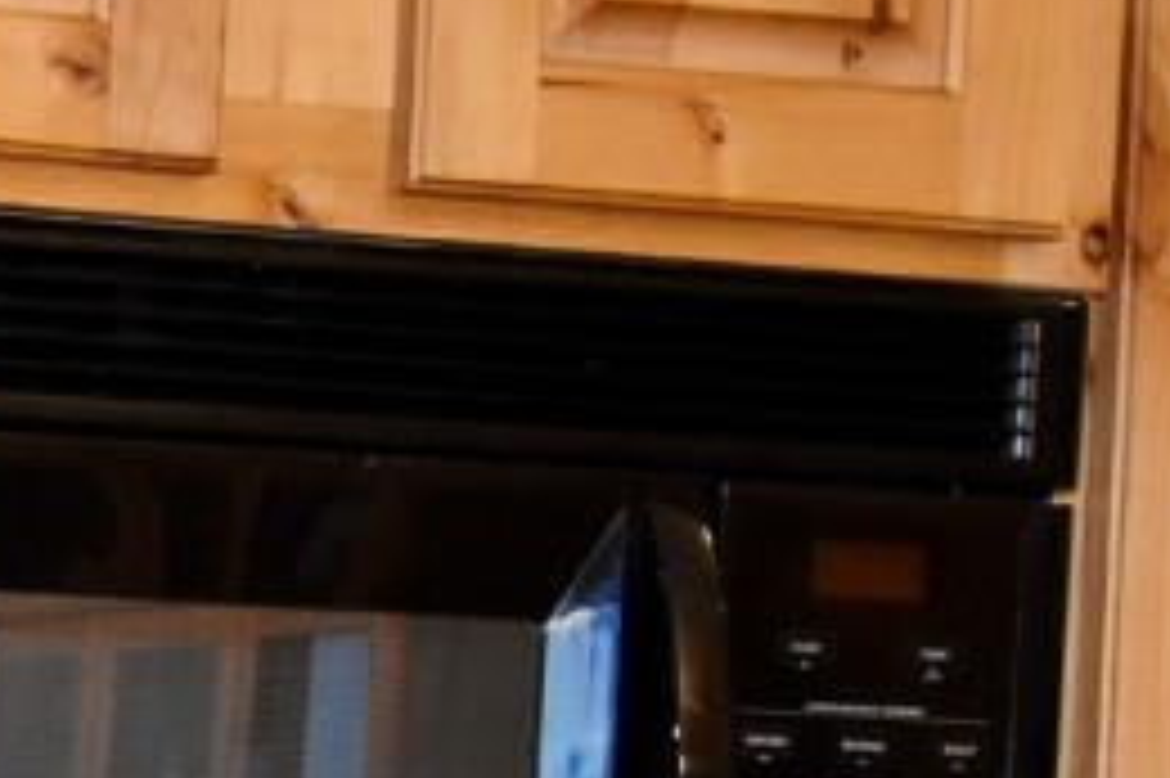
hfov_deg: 14.1
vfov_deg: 10.0
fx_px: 4320
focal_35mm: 133
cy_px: 1115
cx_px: -783
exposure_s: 1/60
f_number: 5.6
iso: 2200
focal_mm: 20
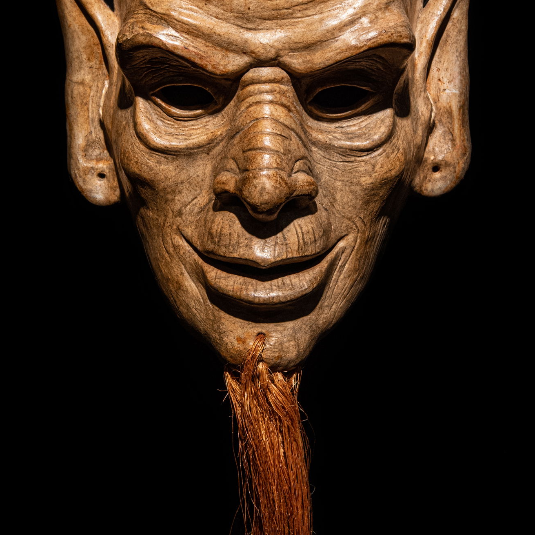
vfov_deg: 20.6
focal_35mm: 84
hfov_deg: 20.6
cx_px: 269
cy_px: 172
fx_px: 1469
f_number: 6.3
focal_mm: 30
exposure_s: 1/40
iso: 640
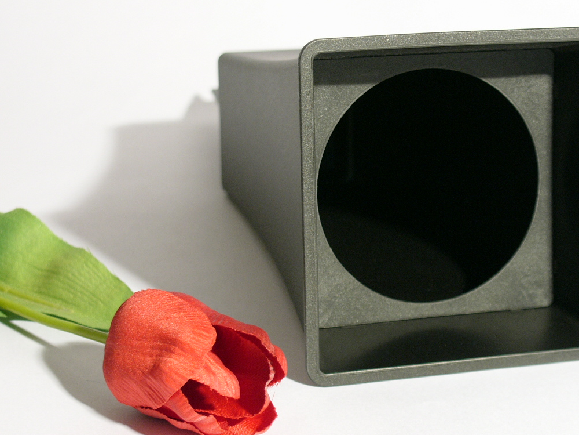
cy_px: 212
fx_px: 1756
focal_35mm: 105
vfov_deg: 14.1
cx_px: 361
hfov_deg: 18.7
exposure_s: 1/100
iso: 100
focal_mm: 20.5
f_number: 3.2
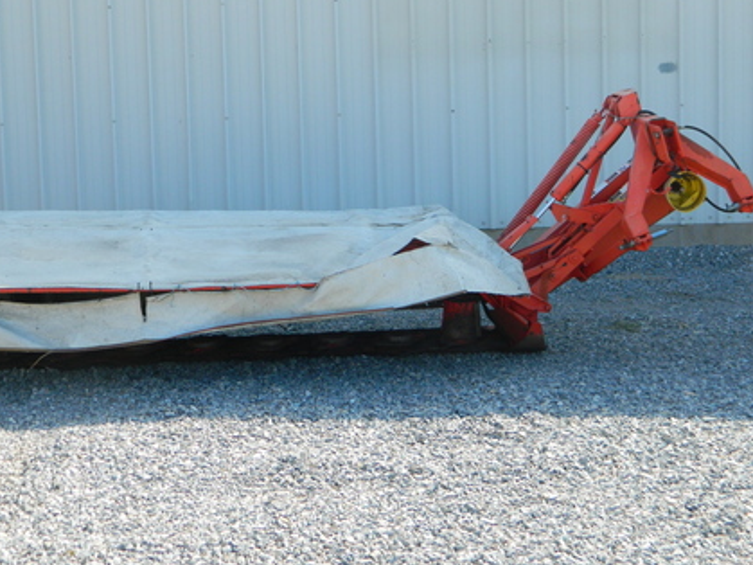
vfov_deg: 24.0
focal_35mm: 61
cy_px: 229
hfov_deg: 31.6
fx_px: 1327
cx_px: 322
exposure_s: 1/400
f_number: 3.6
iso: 80
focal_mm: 8.4
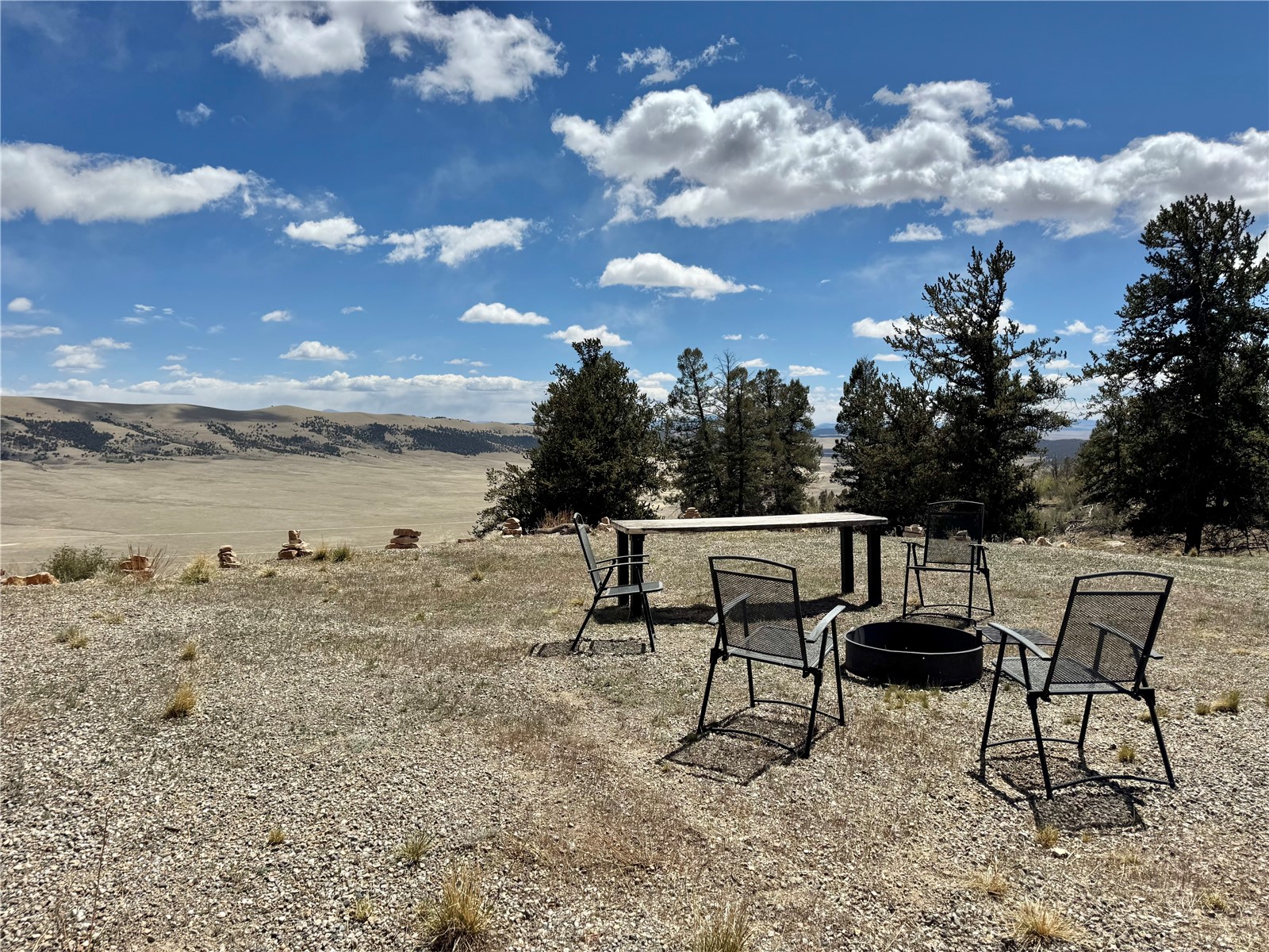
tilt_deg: -4.6
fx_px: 880
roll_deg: -0.5
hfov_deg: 71.6
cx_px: 634
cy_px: 476
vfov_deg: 56.8
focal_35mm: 24
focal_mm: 6.76
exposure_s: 1/9009
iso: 80
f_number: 1.78
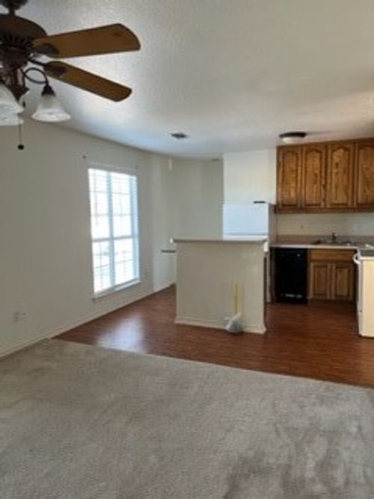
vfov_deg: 67.3
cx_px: 187
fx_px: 375
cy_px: 250
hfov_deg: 53.0
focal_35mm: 26
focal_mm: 5.7
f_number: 1.5
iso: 125
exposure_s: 1/121
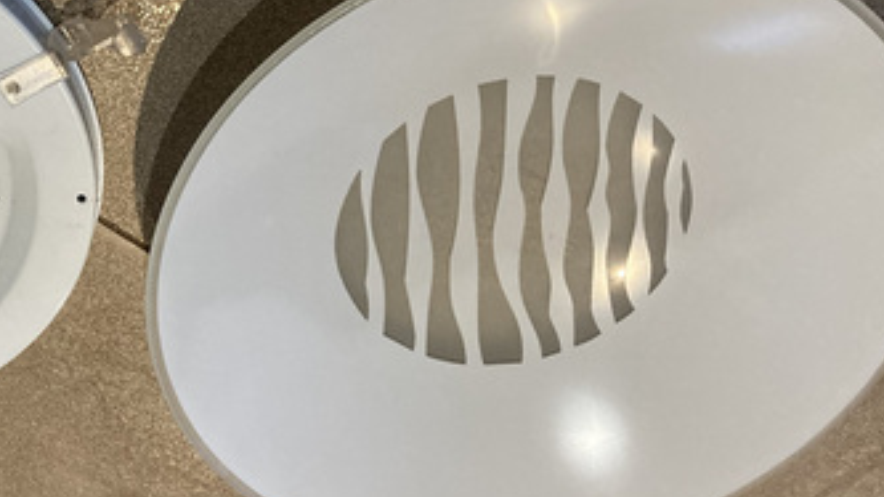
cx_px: 146
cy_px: 154
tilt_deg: -56.1
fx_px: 1289
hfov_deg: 36.3
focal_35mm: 55
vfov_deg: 21.7
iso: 250
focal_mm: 3.99
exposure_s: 1/60
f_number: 1.8
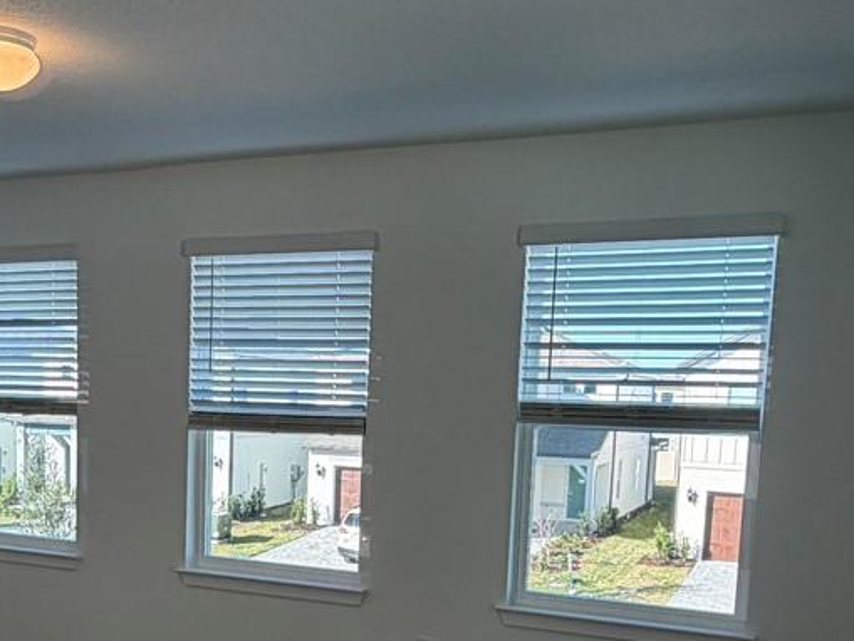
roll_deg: -1.6
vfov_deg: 31.9
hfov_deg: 42.5
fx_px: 1086
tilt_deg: -6.6
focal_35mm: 44
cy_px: 520
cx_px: 307
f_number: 2.2
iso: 64
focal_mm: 2.22
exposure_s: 1/120
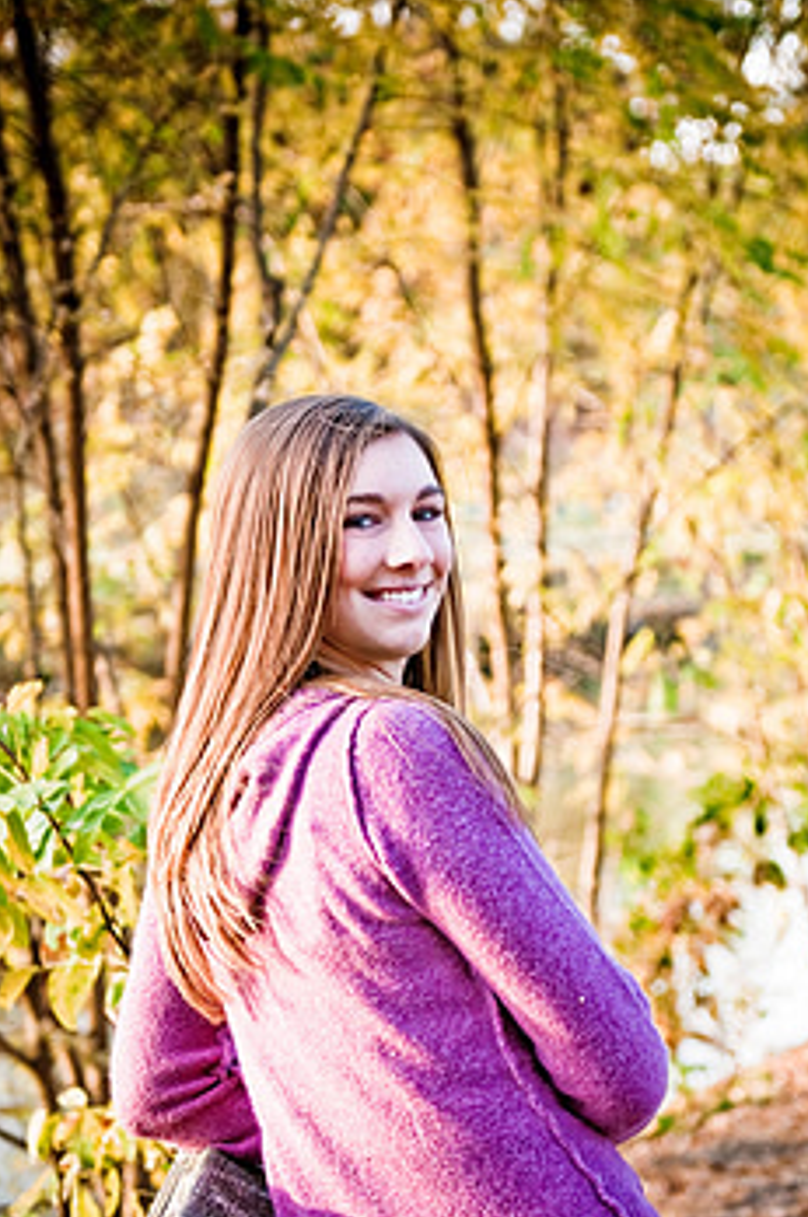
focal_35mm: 107
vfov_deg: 19.2
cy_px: 720
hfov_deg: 12.8
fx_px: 3601
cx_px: 481
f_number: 2.8
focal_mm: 55
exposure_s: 1/160
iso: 100
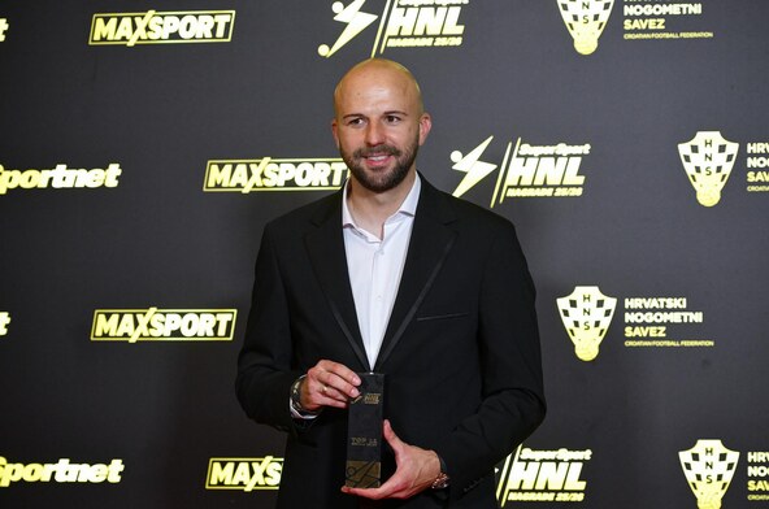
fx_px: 1833
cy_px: 254
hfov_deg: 23.7
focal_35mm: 86
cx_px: 384
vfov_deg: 15.8
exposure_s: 1/160
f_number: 4
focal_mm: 86
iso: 2500
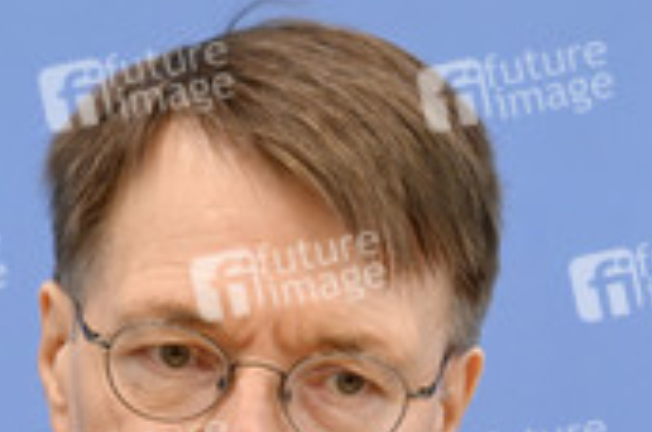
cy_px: 561
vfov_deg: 3.9
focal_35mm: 354
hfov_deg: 5.8
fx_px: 6399
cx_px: 188
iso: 5000
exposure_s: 1/640
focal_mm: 135
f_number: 5.6
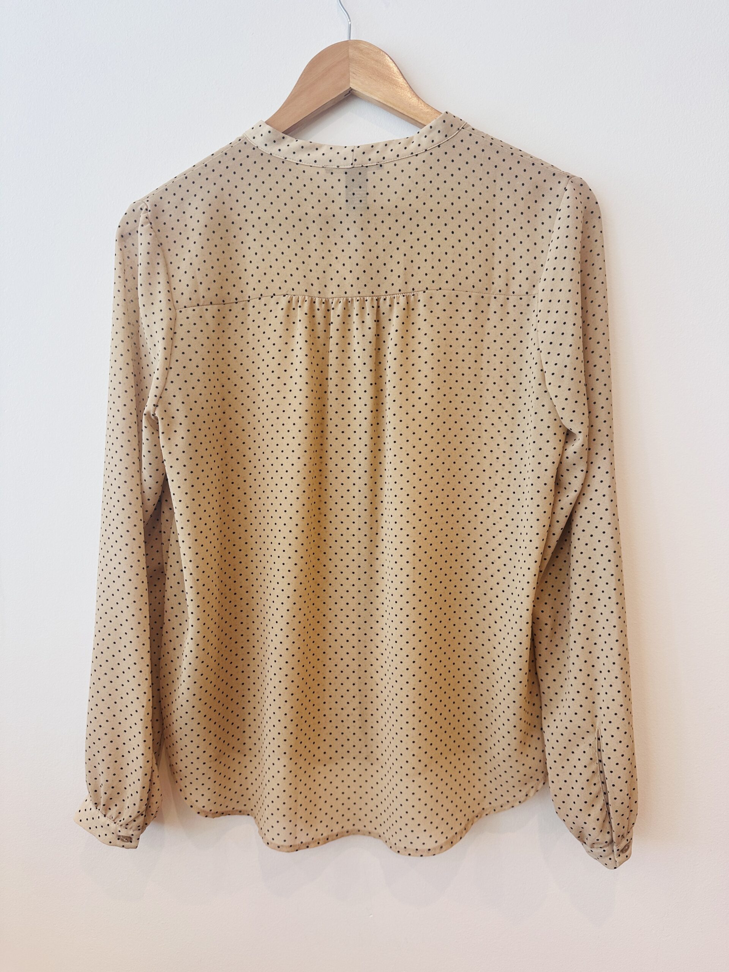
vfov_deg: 71.6
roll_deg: -1.5
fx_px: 674
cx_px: 364
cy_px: 486
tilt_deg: -5.6
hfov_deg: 56.8
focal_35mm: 24
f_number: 1.78
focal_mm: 6.86
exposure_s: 1/100
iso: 80
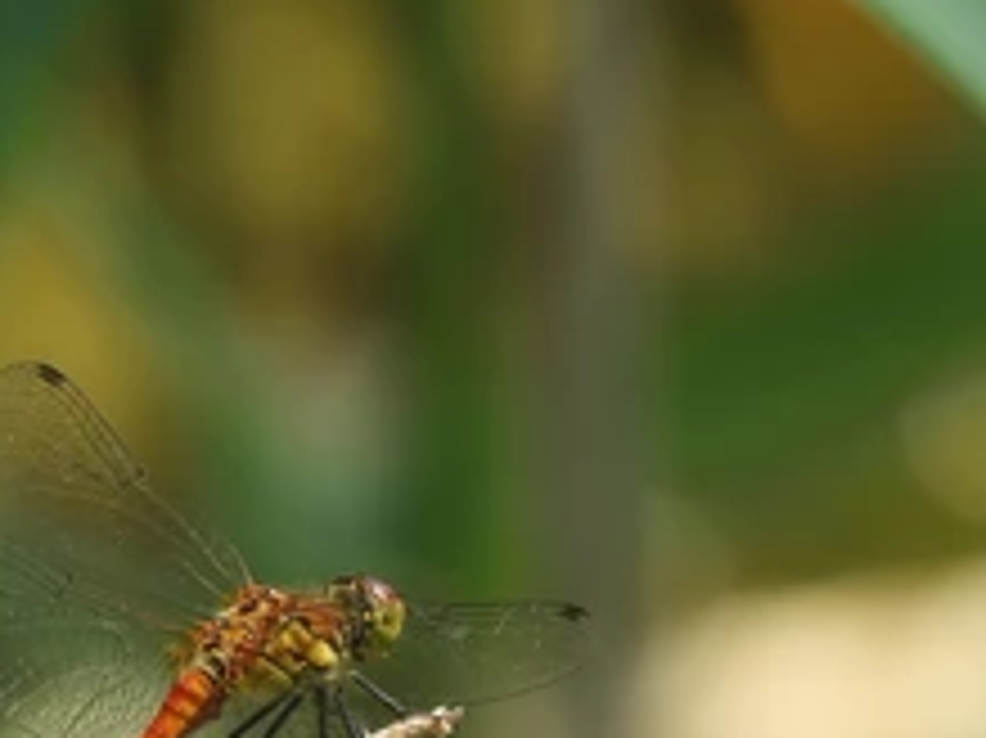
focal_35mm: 1898
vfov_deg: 0.8
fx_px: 54033
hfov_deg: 1.0
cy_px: 675
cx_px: 257
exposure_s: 1/160
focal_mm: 116
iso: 100
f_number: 5.6
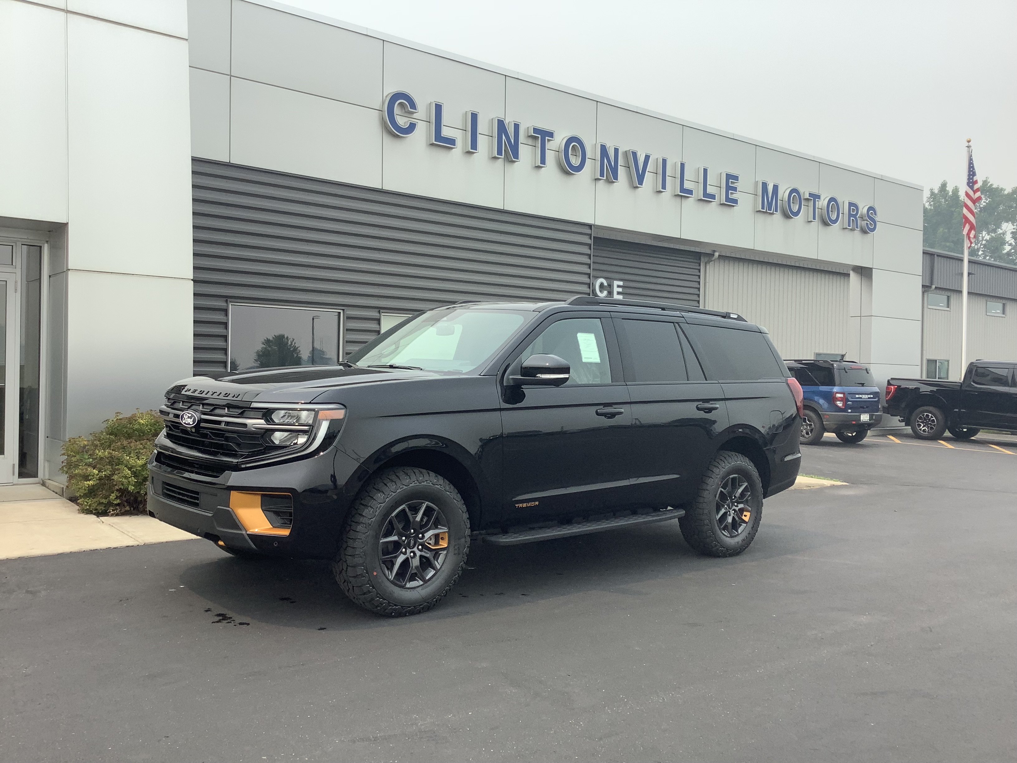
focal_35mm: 31
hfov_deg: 58.4
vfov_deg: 45.4
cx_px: 508
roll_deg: -1.1
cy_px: 382
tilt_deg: -1.4
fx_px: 911
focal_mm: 3.3
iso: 25
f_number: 2.4
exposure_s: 1/994
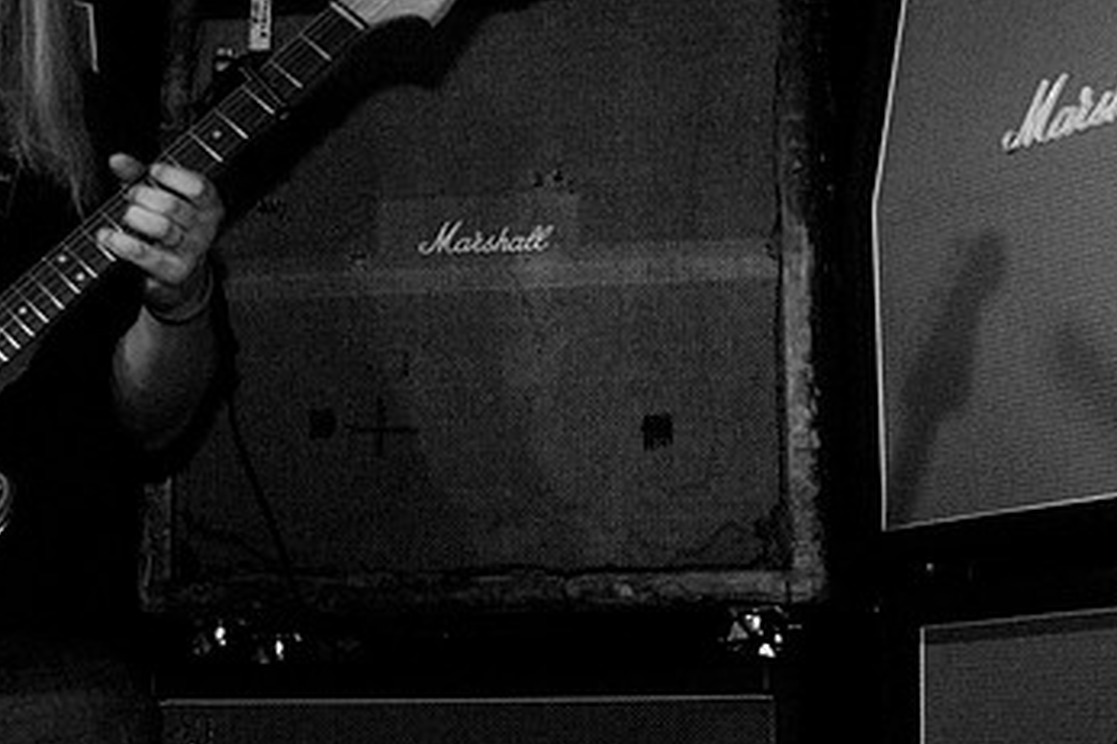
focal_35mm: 88
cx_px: 348
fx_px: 2724
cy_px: 203
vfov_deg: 15.5
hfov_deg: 23.0
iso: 800
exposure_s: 1/40
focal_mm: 35
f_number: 2.8
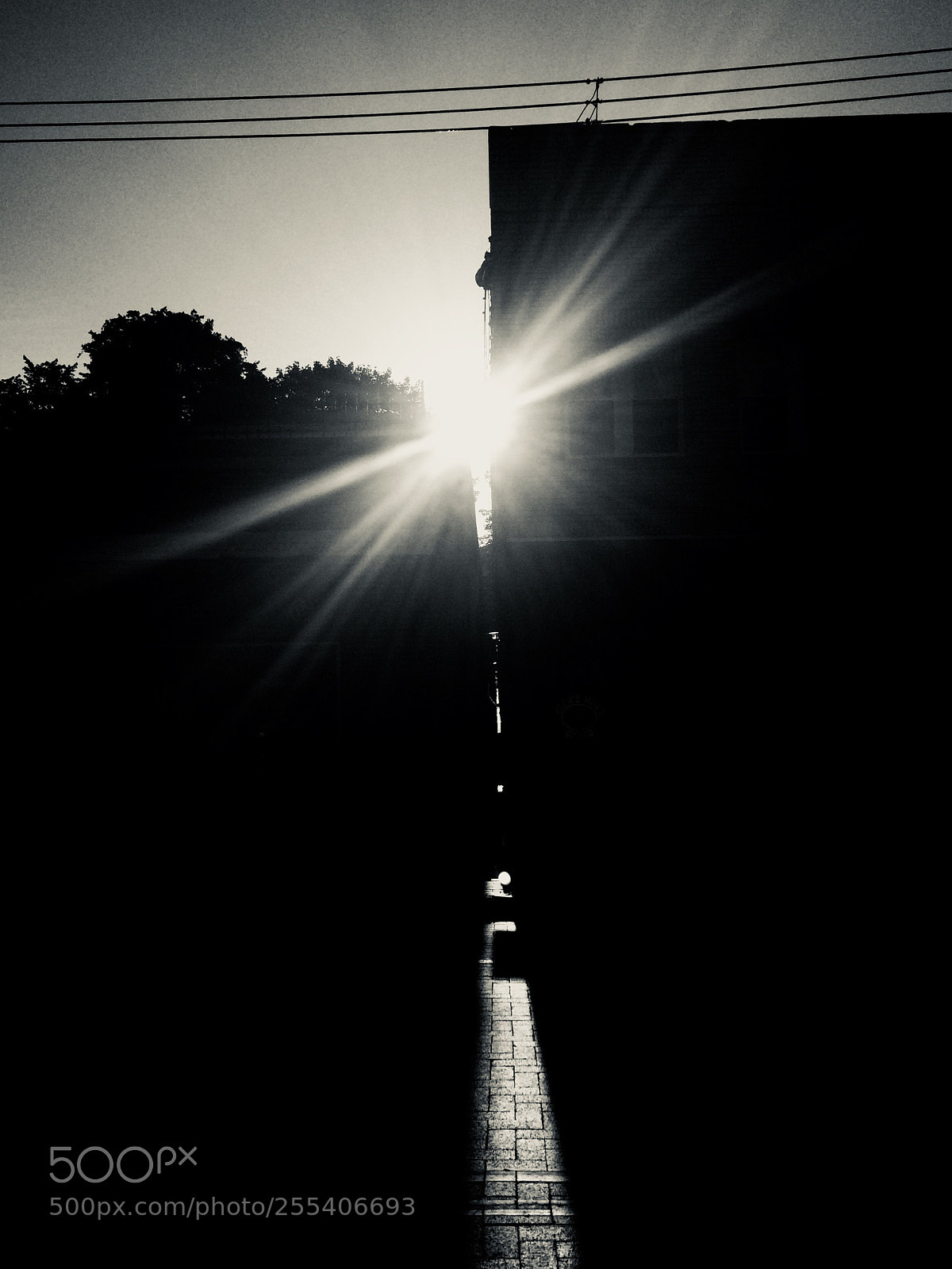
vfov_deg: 61.7
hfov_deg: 48.2
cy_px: 634
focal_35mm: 29
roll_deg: +3.5
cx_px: 476
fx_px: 1063
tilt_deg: +4.4
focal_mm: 4.15
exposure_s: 1/13699
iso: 32
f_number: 2.2
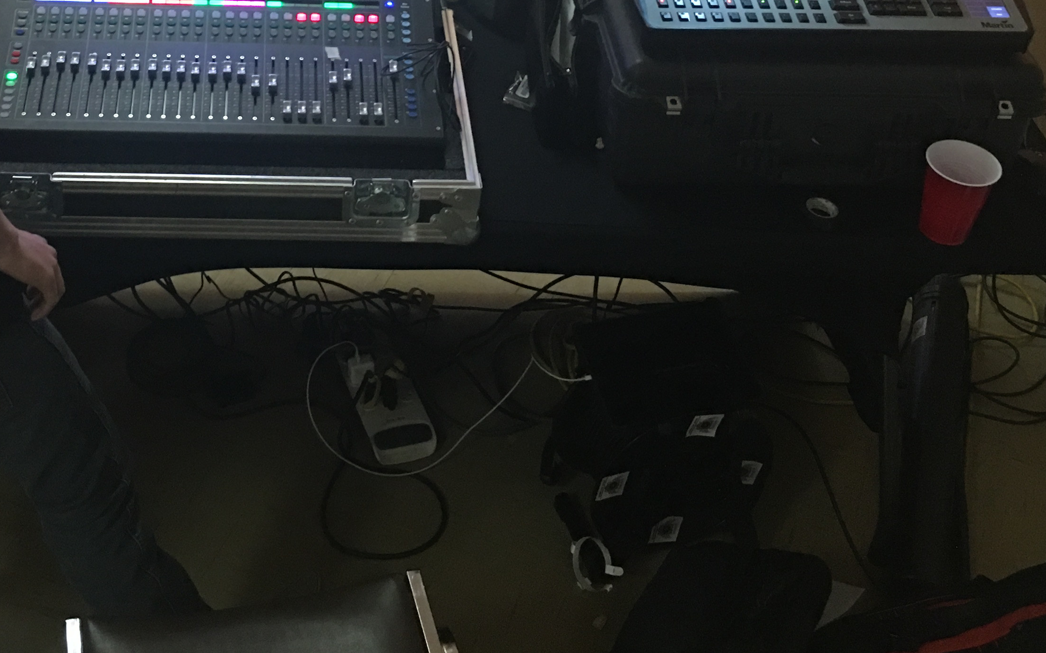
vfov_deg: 22.0
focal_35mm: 56
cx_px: 326
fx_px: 1596
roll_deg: -2.4
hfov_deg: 35.8
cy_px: -53
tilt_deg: -29.2
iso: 80
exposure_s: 1/4
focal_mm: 4.15
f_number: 2.2
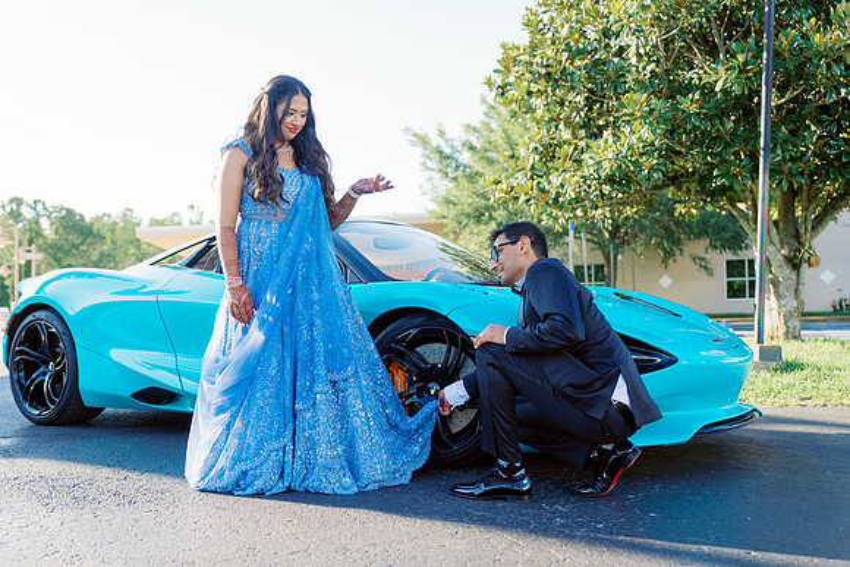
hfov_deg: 50.2
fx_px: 907
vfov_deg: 34.7
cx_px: 417
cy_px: 281
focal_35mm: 38
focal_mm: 37
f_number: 2.8
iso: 100
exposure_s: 1/640
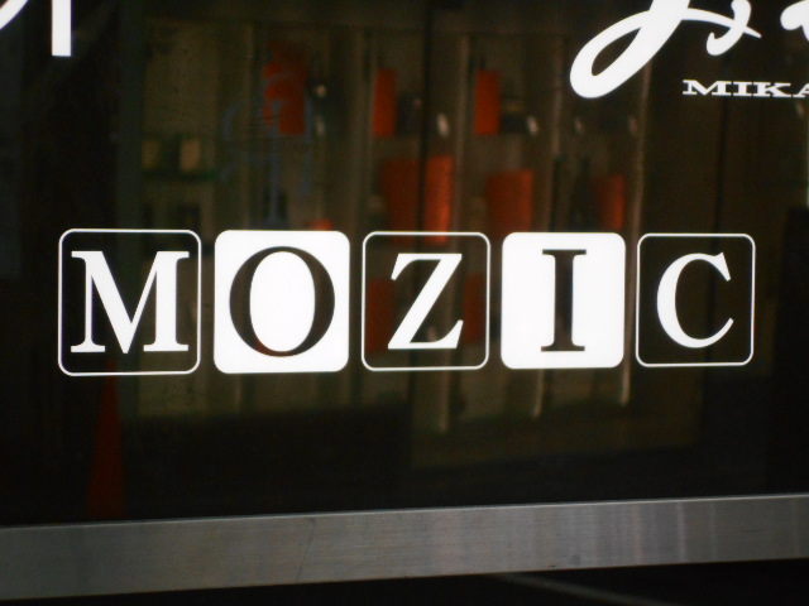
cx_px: 404
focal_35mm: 113
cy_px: 303
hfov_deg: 17.4
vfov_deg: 13.1
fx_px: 2641
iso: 400
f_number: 6
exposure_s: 1/40
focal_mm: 20.1
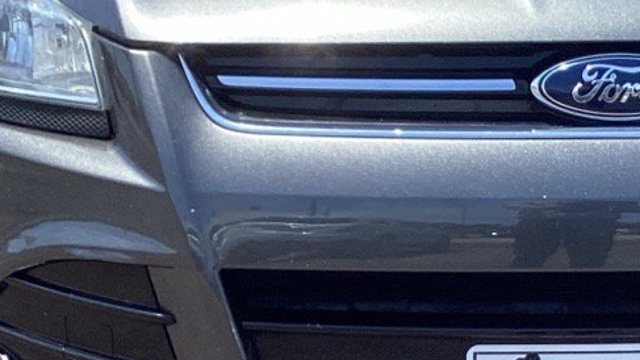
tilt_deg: -12.8
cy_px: 168
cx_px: 585
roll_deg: -0.9
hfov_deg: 18.9
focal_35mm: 111
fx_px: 1884
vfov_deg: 10.9
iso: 25
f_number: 2.4
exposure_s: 1/1018
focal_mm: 3.3
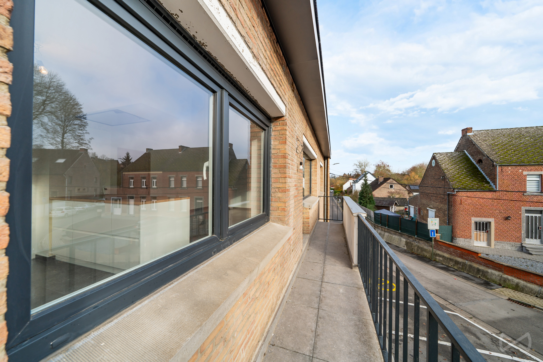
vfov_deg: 90.0
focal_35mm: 12
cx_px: 272
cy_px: 181
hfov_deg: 112.6
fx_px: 181
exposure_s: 1/125
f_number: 7.1
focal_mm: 12
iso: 100
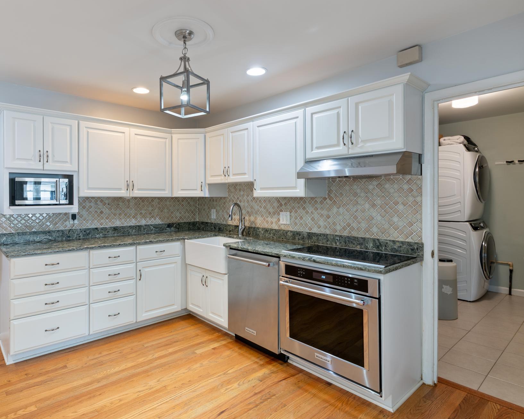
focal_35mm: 20
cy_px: 207
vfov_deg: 68.1
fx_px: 310
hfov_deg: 79.6
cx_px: 216
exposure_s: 1/1.25
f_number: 8
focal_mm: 17
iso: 200
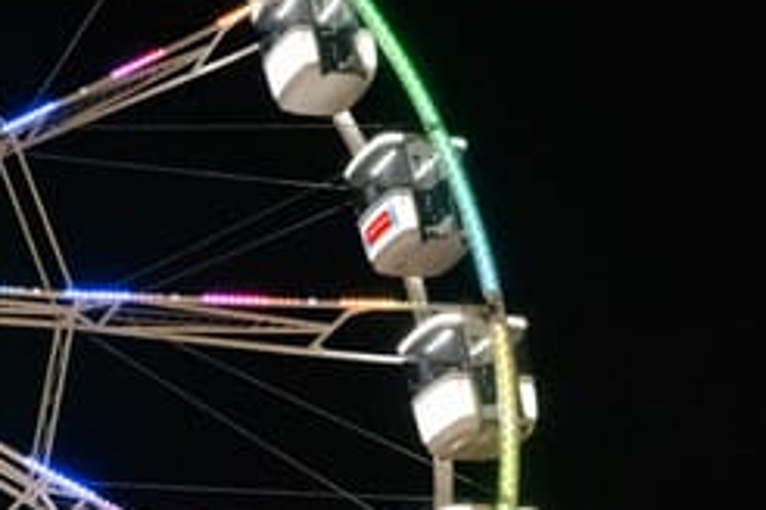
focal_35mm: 91
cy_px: 387
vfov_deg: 15.0
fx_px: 1936
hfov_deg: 19.6
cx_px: -364
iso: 12800
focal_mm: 28
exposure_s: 1/160
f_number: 11
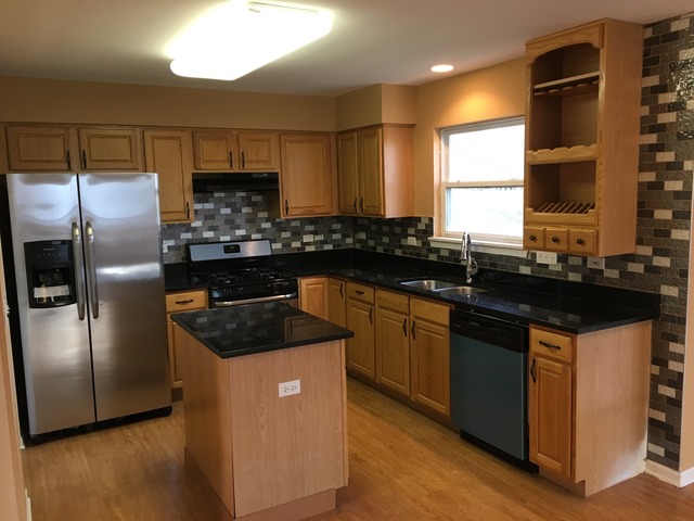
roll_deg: +1.6
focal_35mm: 29
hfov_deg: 61.7
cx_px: 347
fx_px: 581
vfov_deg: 48.2
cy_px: 260
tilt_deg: -7.0
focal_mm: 4.15
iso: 80
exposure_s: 1/30
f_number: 2.2
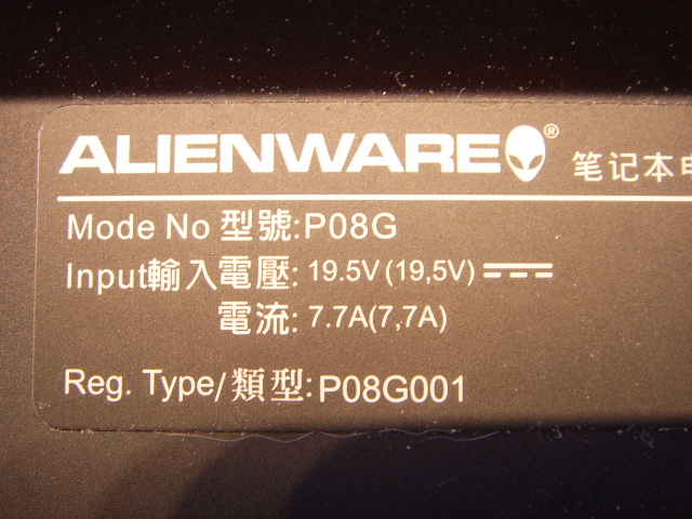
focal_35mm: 39
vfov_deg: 36.8
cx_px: 346
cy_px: 260
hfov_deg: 47.9
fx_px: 780
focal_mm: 6.6
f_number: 3.5
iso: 63
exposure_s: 1/6
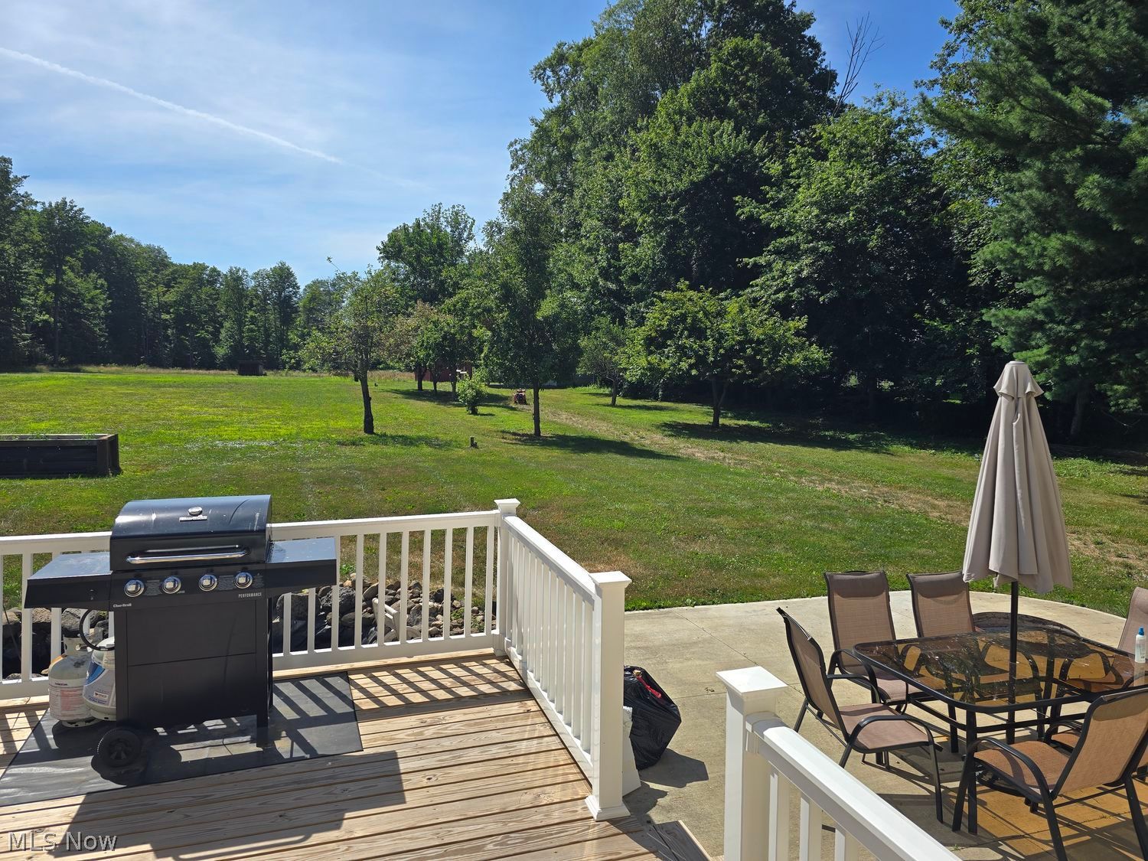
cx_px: 574
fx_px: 763
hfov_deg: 73.9
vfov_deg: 58.9
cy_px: 430
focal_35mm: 23
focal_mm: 6.3
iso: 12
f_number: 1.7
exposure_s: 1/963
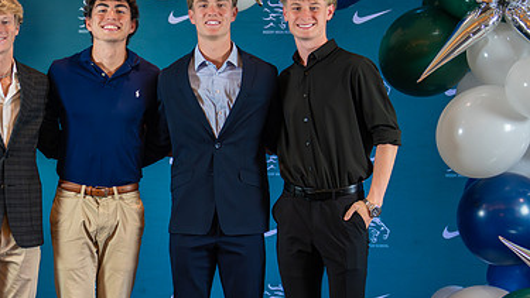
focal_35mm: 93
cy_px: 210
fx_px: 1307
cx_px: 166
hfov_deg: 22.8
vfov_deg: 13.0
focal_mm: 50
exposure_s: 1/400
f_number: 1.2
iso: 1000
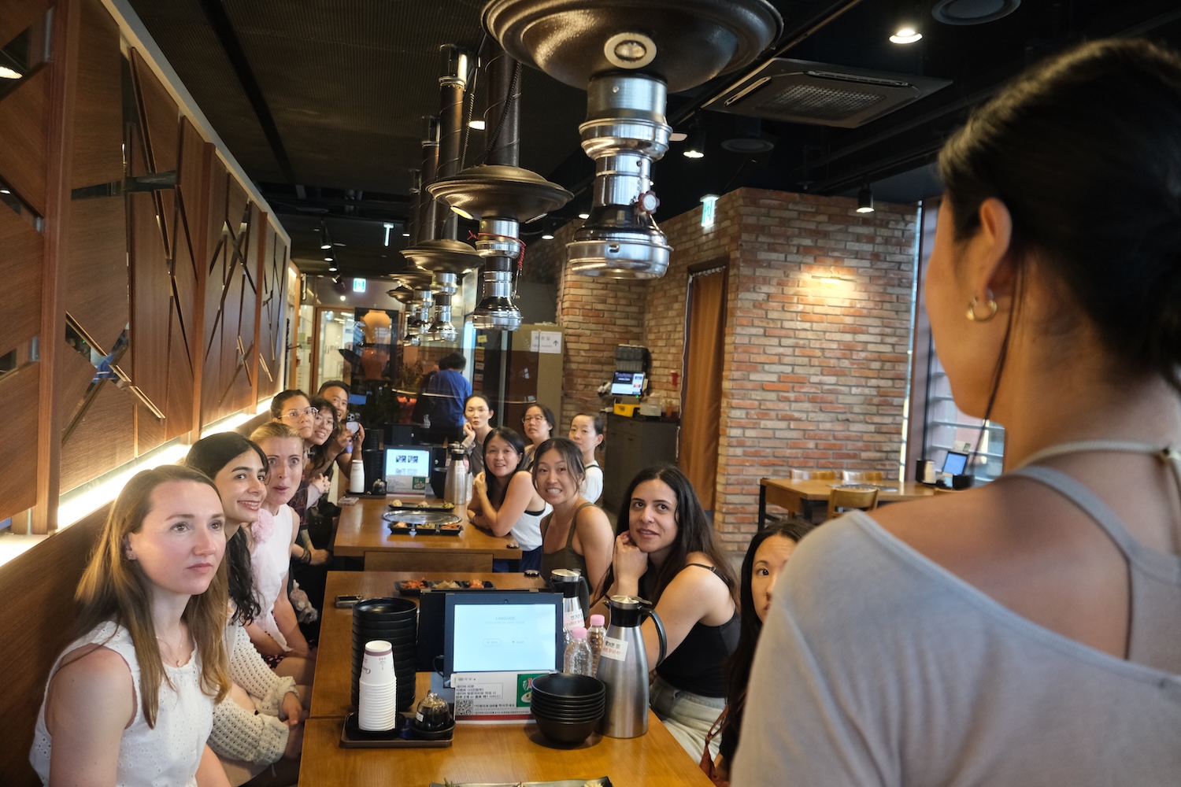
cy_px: 394
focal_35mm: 29
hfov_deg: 63.7
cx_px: 590
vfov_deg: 45.0
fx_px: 951
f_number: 3.6
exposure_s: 1/60
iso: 2500
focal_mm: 19
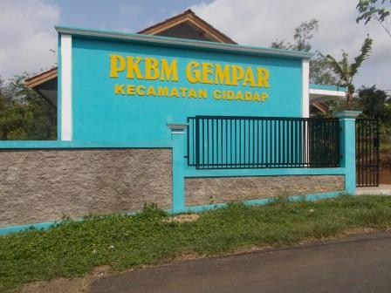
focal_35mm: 26
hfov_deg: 67.3
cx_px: 196
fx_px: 294
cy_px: 146
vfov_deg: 53.1
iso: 80
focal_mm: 4.6
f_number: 8
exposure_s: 1/250
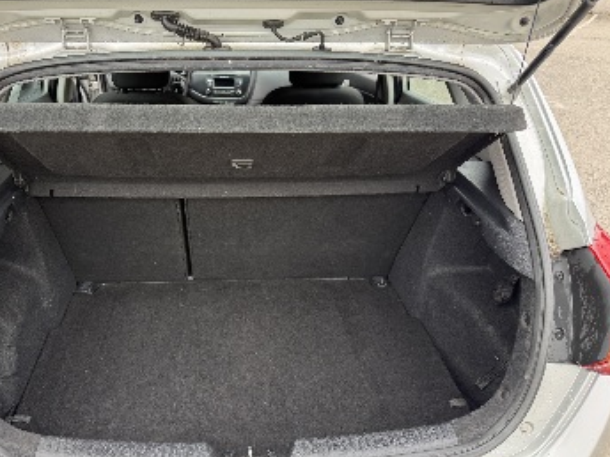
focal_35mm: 29
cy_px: 266
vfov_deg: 48.0
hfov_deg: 61.2
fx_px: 511
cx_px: 248
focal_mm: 6.76
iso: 100
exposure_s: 1/385
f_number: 1.78
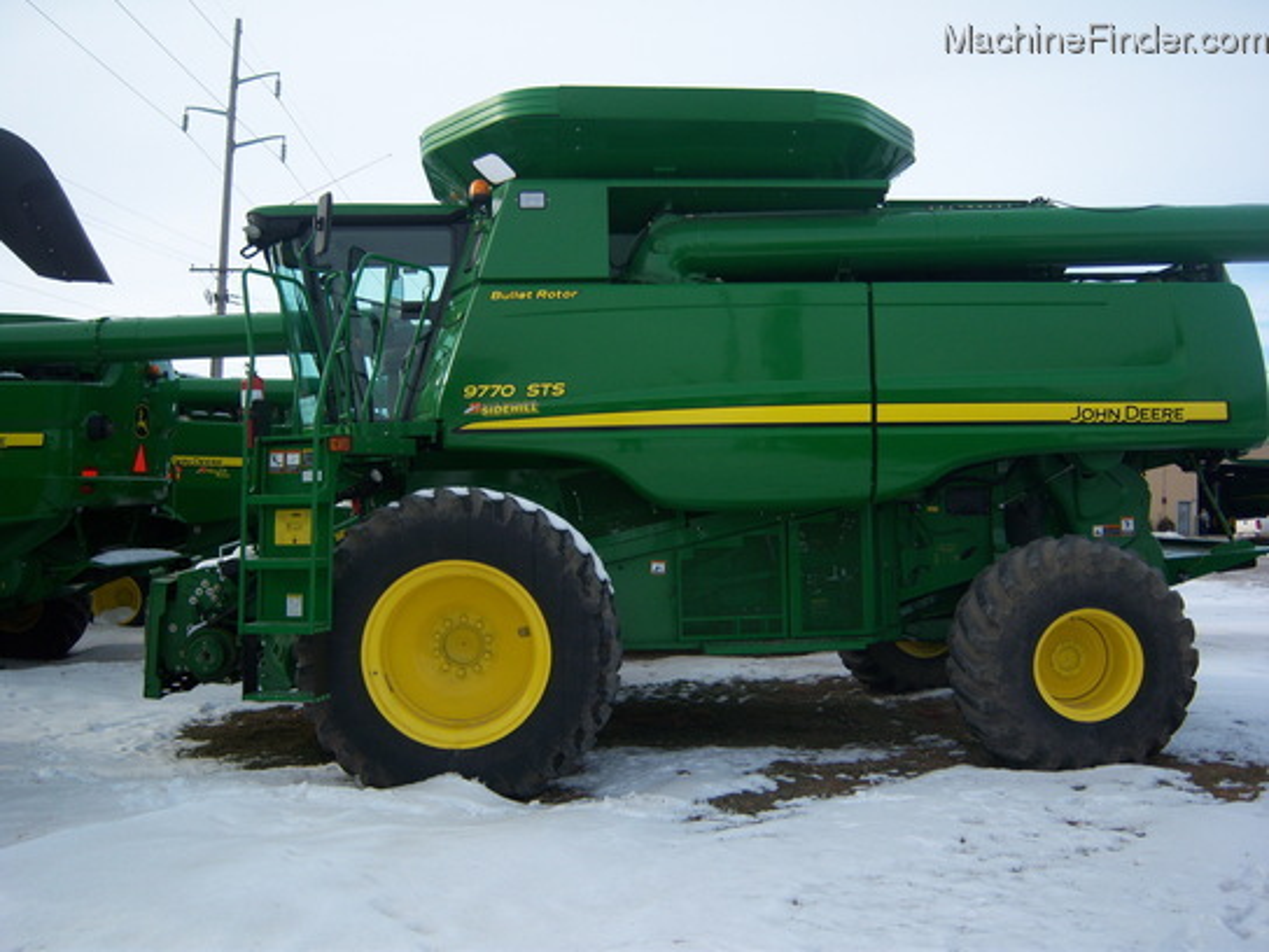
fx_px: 1320
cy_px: 476
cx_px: 634
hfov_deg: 51.4
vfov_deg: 39.7
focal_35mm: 36
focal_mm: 7.5
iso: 80
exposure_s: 1/800
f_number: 2.8
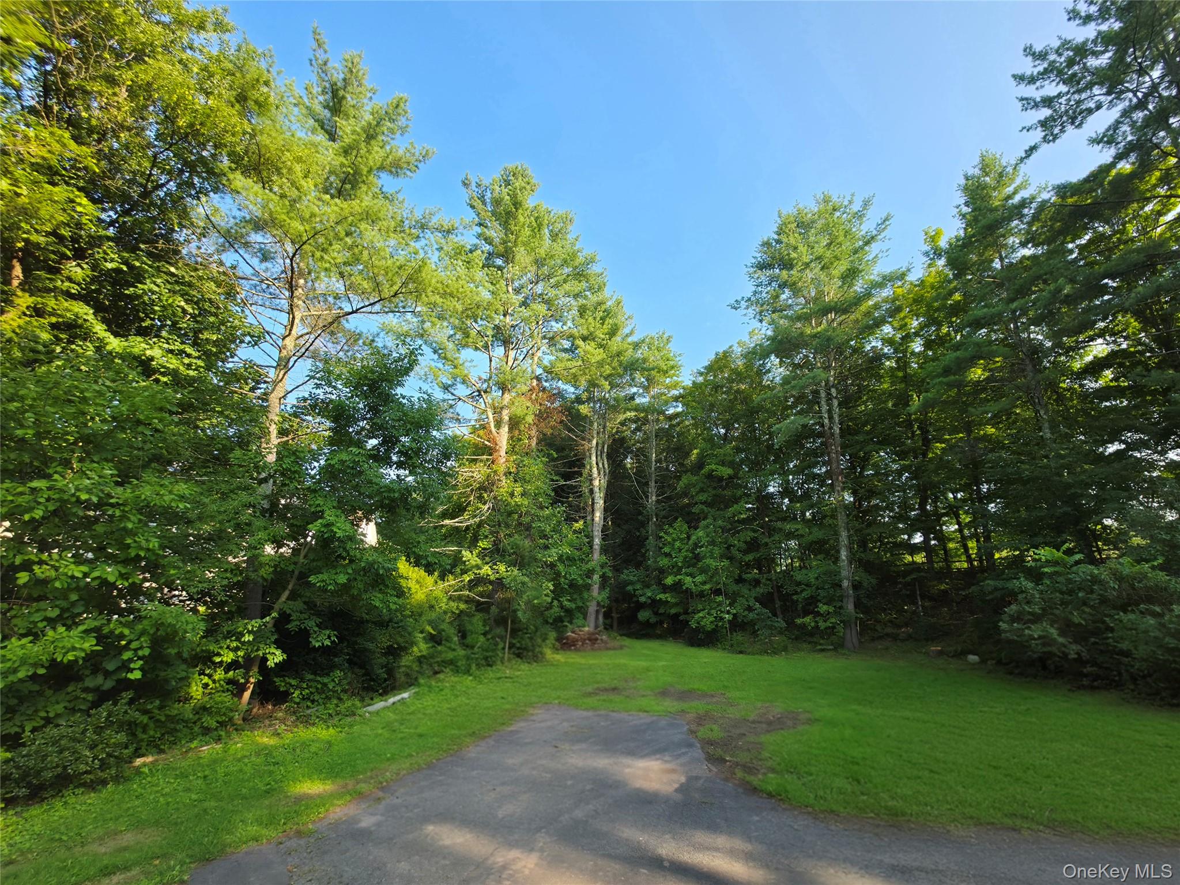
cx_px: 590
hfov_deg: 106.2
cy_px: 442
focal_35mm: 13
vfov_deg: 89.9
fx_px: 443
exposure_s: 1/294
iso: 16
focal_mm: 2.2
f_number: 1.9
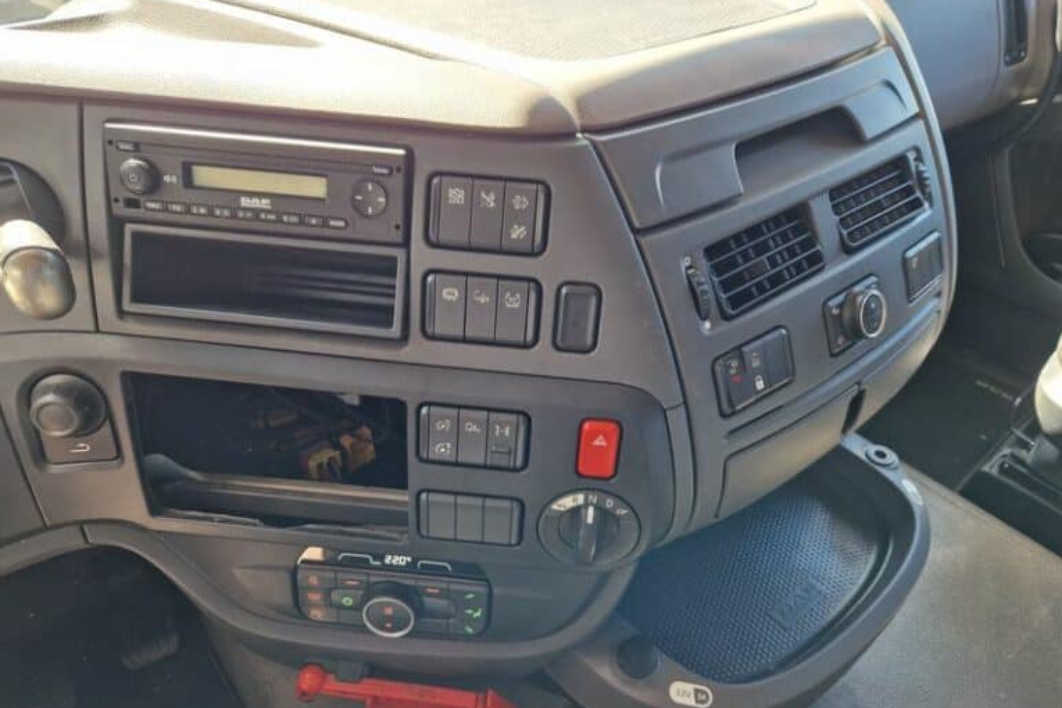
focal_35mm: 24
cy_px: 385
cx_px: 530
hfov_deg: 73.7
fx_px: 708
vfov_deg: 53.1
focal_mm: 5.4
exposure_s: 1/180
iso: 160
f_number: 1.8
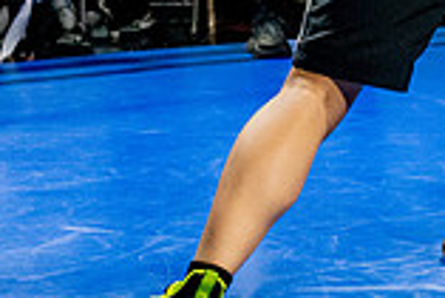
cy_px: -203
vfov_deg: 7.0
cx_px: 539
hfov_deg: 10.5
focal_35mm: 192
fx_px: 2375
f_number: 2.8
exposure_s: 1/800
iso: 5000
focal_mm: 35
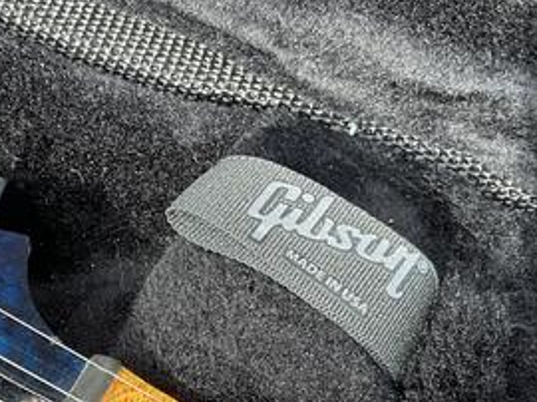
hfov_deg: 21.8
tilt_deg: -73.4
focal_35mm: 86
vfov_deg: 16.9
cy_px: 362
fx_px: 1333
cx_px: -24
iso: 16
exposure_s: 1/158
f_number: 1.8
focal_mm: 3
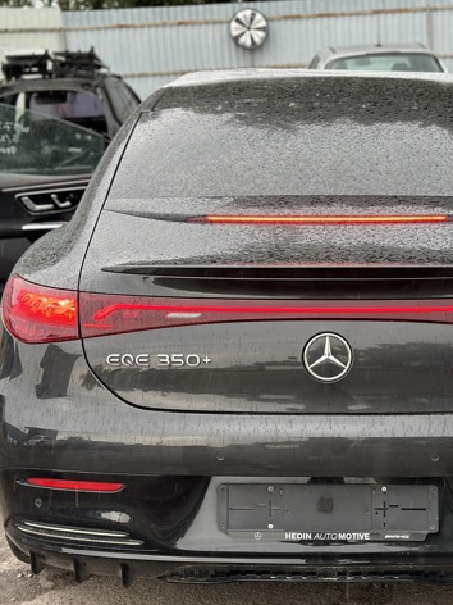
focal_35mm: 65
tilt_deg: -12.3
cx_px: 308
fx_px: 1134
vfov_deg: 29.8
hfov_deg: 22.5
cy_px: 306
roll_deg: +3.7
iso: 100
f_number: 1.78
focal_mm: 6.86
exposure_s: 1/301
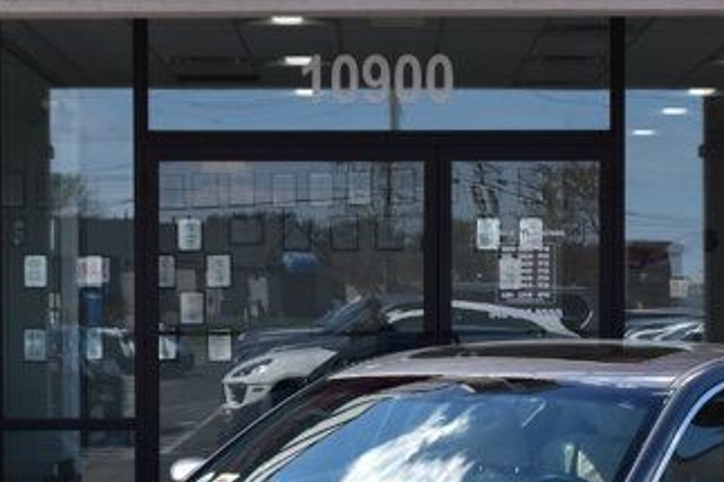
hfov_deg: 15.9
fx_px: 2585
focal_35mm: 129
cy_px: 457
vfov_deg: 10.6
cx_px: 361
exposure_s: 1/400
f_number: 11
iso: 400
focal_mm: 27
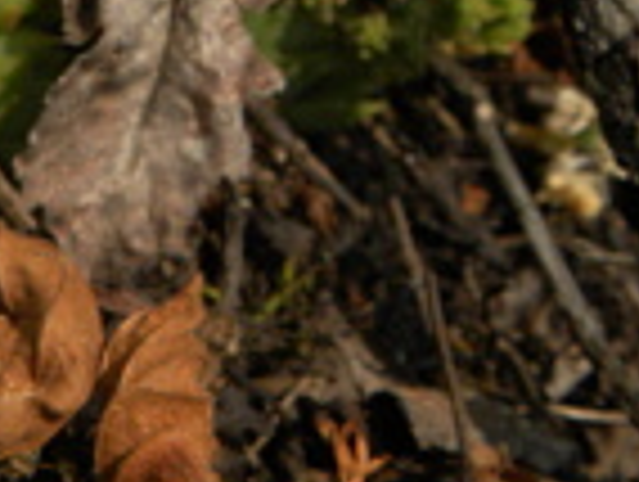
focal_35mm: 125
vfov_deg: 11.5
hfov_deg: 14.8
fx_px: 2311
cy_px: -194
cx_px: -274
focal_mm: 6.6
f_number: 6.3
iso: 64
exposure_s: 1/400
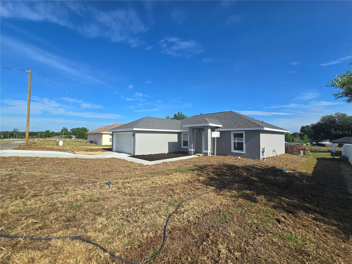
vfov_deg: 89.9
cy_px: 132
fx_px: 132
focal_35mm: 13
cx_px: 176
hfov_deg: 106.2
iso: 50
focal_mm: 2.2
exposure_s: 1/2775
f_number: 2.2
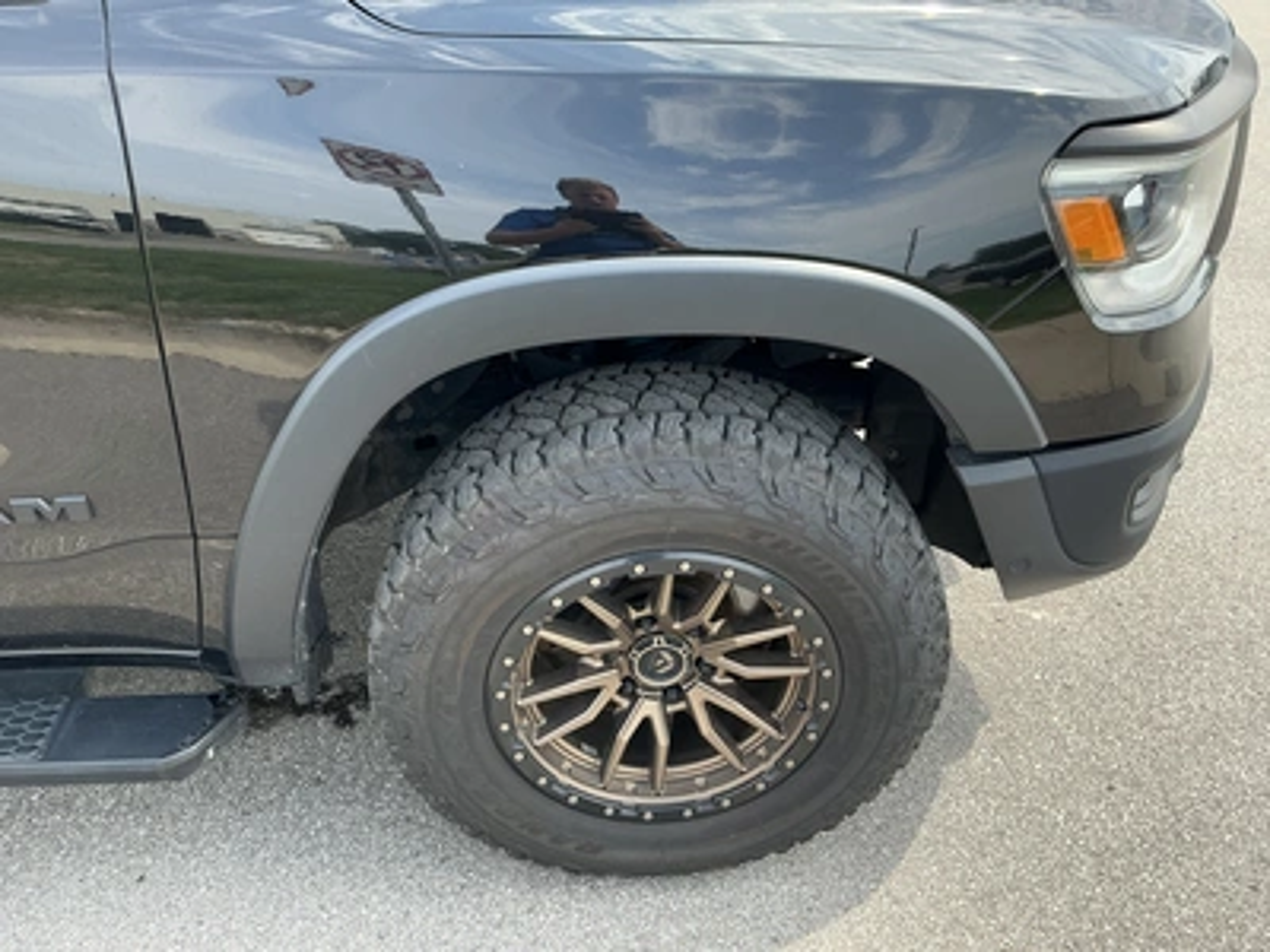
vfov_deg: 49.7
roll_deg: +1.8
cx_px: 635
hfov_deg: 63.4
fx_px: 1027
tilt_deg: -29.8
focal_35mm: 28
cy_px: 476
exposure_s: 1/291
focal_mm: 3
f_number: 1.8
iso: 25
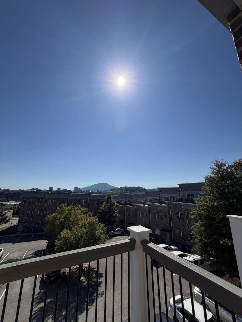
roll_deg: +0.1
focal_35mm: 14
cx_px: 121
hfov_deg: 85.7
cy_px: 161
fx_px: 130
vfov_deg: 102.1
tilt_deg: +13.5
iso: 20
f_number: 2.2
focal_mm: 2.22
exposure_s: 1/2320
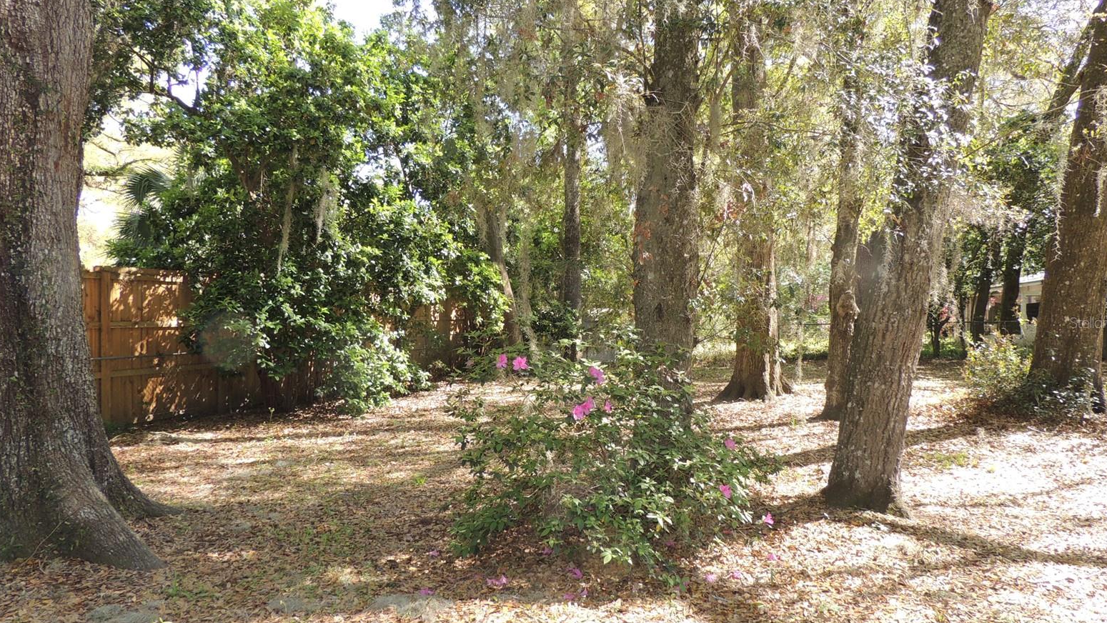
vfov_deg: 42.9
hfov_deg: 69.8
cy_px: 322
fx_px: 793
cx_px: 565
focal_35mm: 27
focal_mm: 4.3
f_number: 3
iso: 100
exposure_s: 1/100
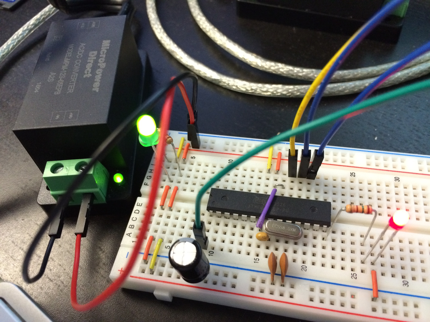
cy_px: 161
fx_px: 360
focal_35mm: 29
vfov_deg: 48.2
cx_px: 215
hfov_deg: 61.7
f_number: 2.2
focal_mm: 4.15
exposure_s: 1/20
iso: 250
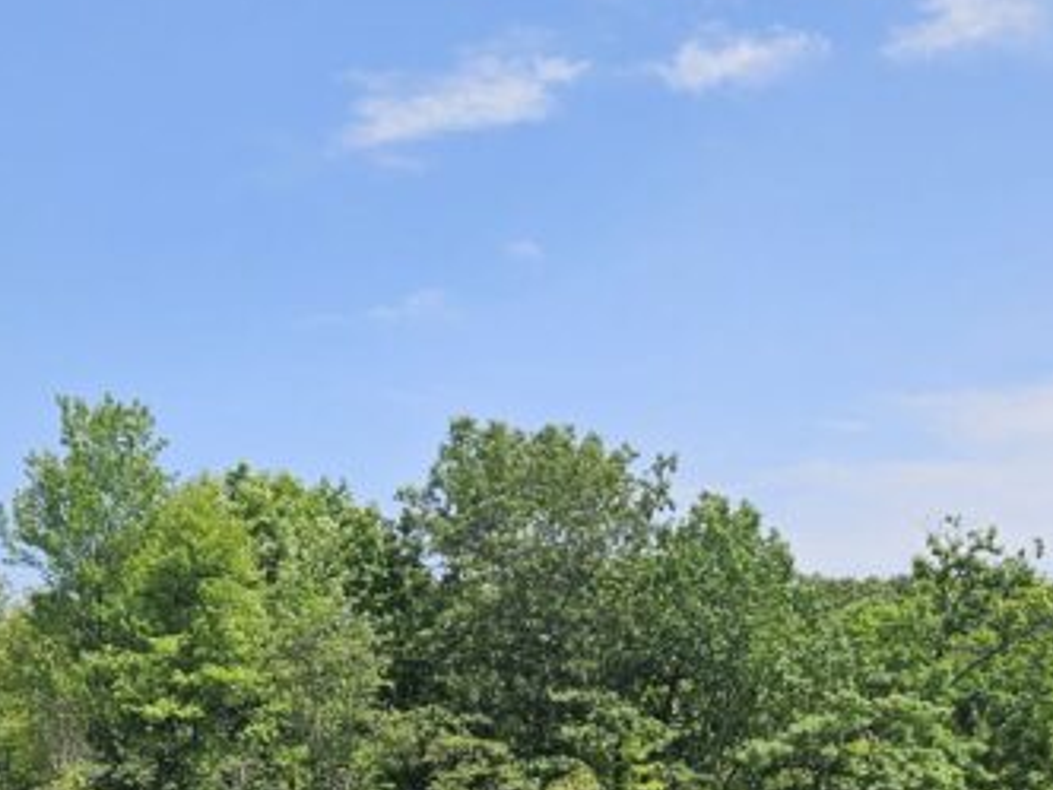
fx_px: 2160
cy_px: 1015
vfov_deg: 19.2
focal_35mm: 71
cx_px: 495
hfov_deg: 27.4
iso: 25
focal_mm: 5.4
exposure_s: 1/1844
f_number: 1.8
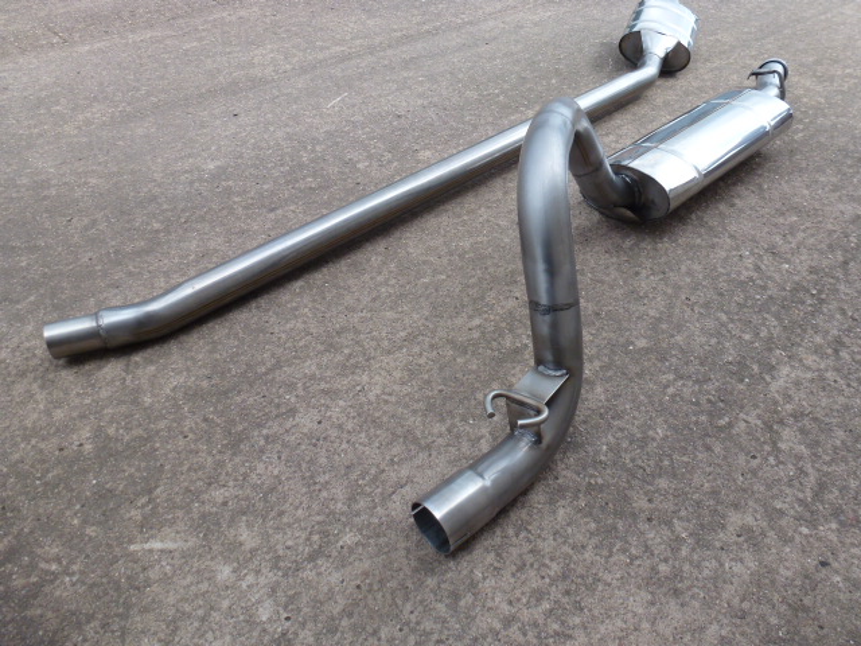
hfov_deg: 71.6
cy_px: 323
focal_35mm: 24
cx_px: 430
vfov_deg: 56.8
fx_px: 597
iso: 100
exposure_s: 1/320
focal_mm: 4.3
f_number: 4
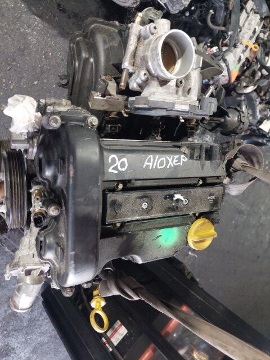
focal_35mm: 25
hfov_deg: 54.9
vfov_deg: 69.4
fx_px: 260
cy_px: 180
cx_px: 135
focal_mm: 5.23
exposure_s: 1/50
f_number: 1.8
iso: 400
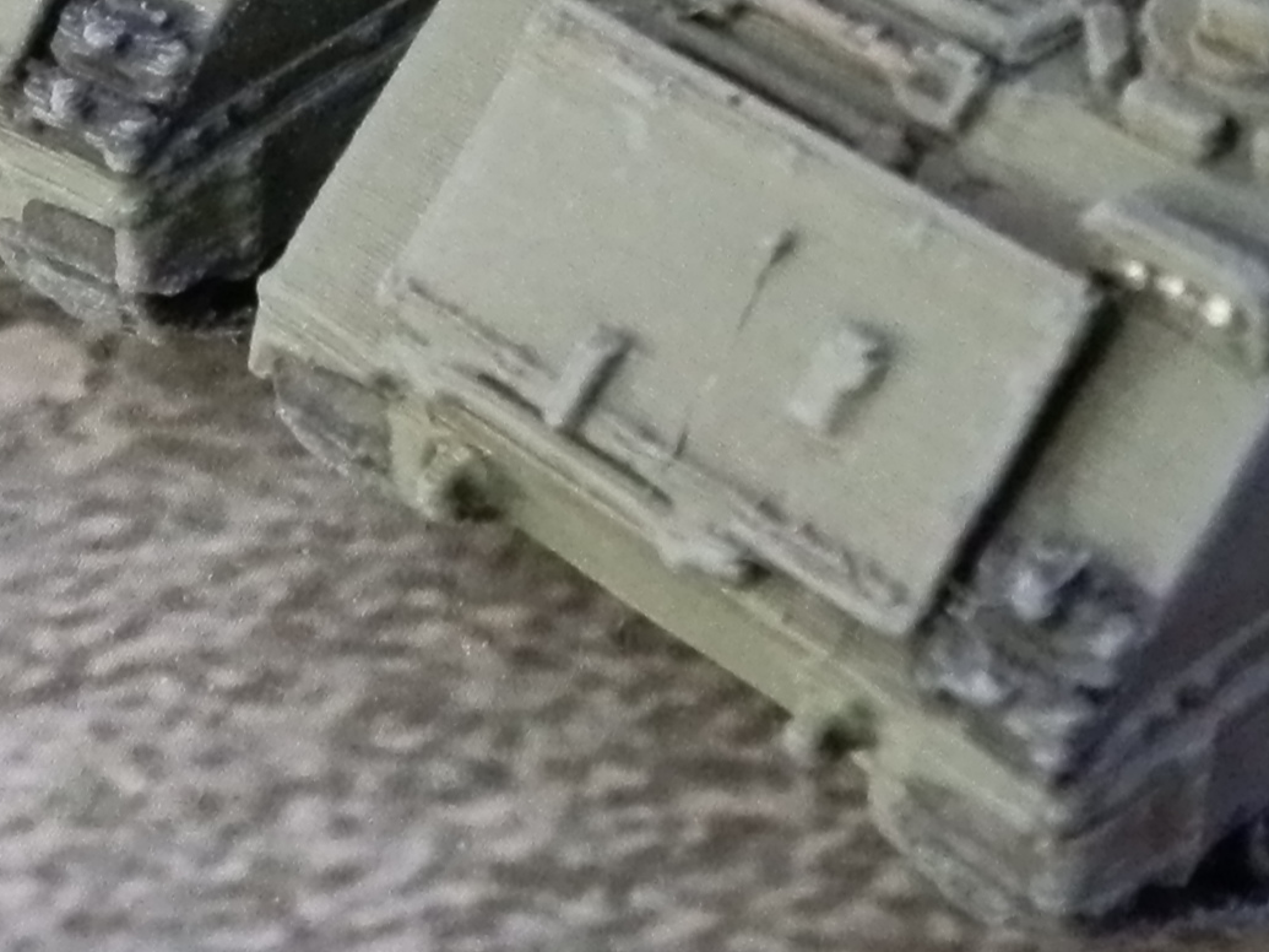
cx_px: 580
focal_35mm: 116
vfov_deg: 12.1
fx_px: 4252
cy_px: -540
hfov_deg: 17.0
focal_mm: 5
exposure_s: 1/80
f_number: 3.1
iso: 400
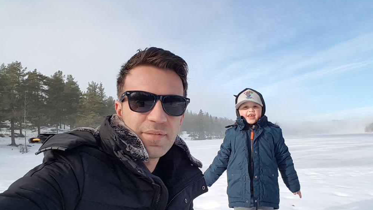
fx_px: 227
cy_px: 131
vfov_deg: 49.1
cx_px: 186
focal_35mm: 23
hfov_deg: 78.7
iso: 50
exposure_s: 1/1204
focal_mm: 2.1
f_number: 1.7
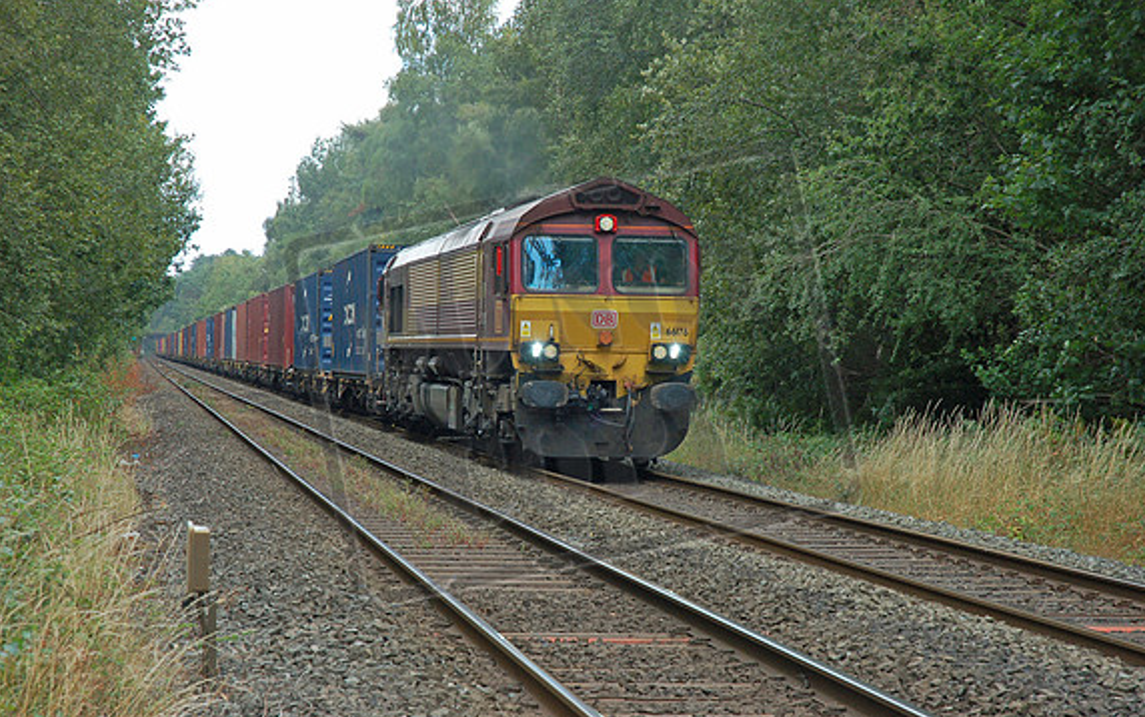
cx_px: 572
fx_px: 2997
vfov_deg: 13.6
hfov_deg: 21.6
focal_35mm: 96
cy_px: 379
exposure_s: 1/400
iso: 400
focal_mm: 62
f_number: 5
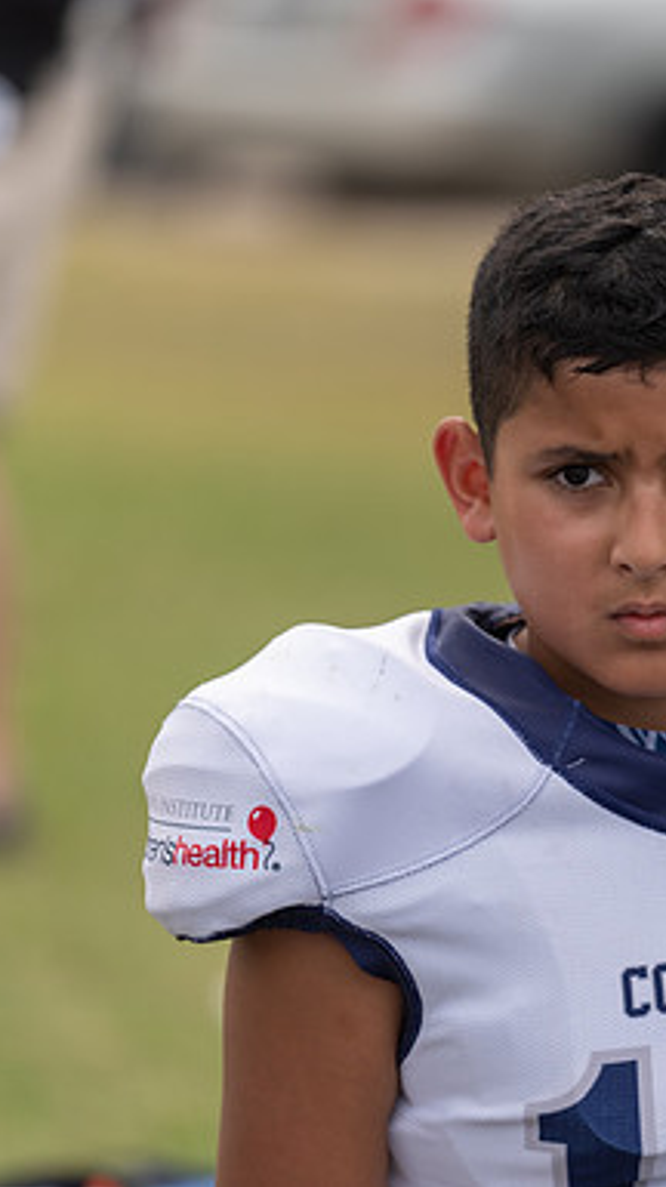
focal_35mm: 316
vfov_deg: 6.8
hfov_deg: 3.8
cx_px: 672
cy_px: 594
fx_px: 9940
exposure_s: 1/640
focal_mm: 200
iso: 100
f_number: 2.8
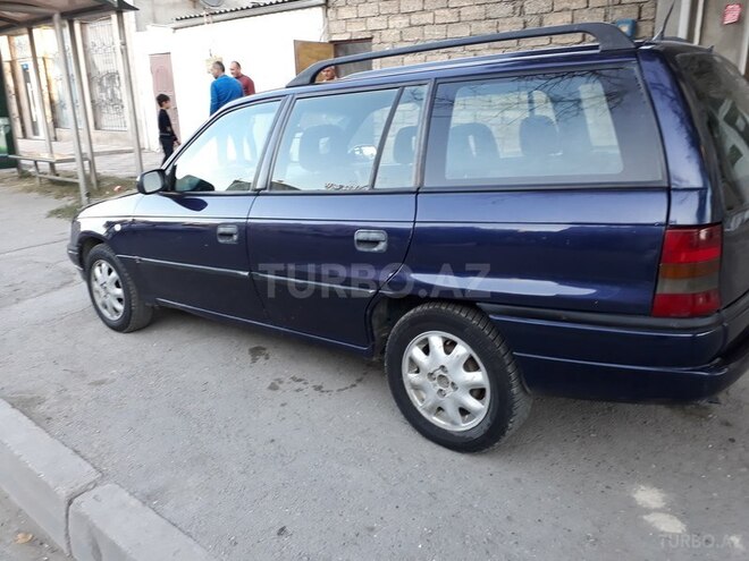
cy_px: 280
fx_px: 584
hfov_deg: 65.3
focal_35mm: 27
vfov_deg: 51.4
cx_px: 374
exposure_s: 1/50
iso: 50
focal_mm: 3.6
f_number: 1.9
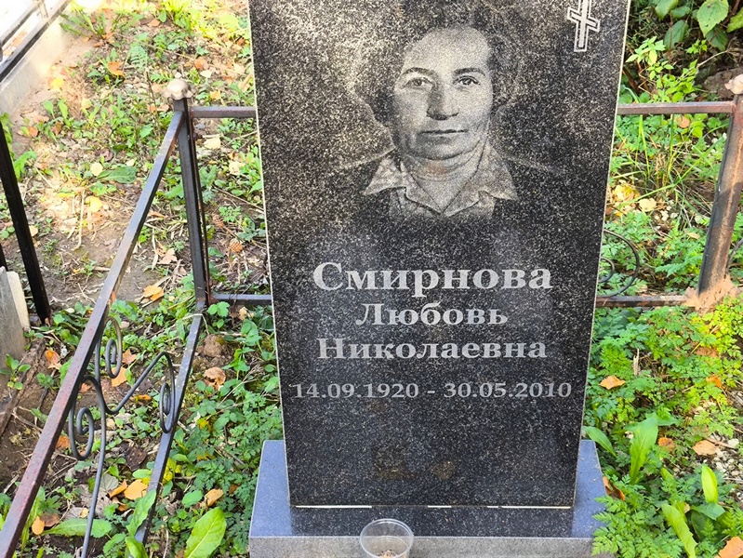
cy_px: 279
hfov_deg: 38.2
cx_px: 372
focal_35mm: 50
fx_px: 1074
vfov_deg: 29.1
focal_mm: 4.71
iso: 80
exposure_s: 1/100
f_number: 1.7
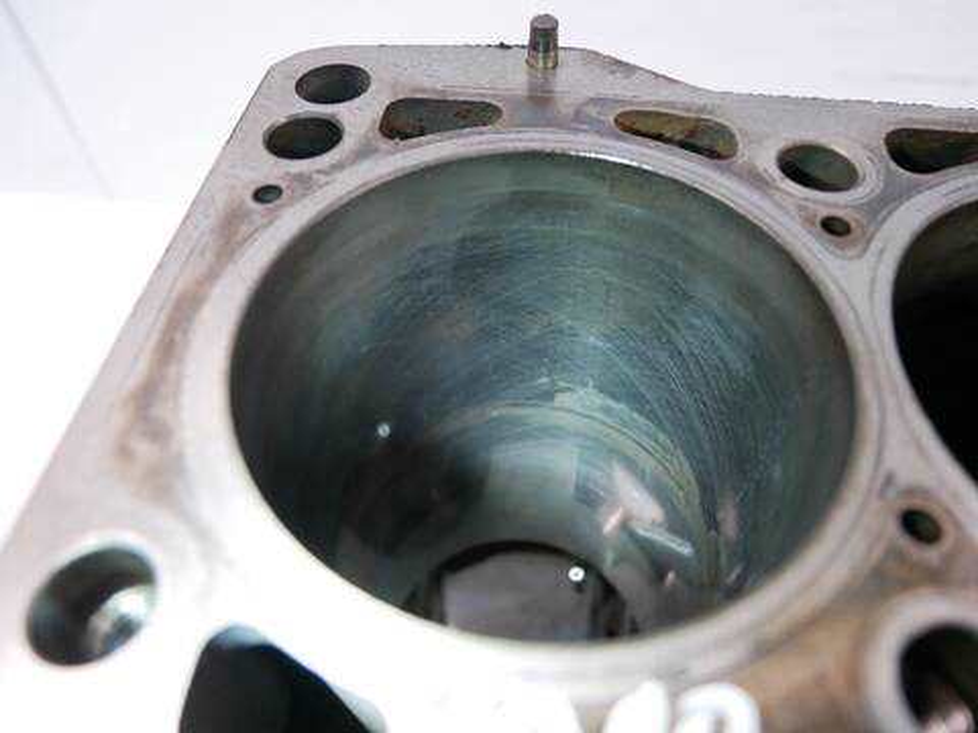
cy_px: 366
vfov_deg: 56.8
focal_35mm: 24
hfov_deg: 71.6
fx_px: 678
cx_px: 489
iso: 1250
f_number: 3.5
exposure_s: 1/60
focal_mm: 12
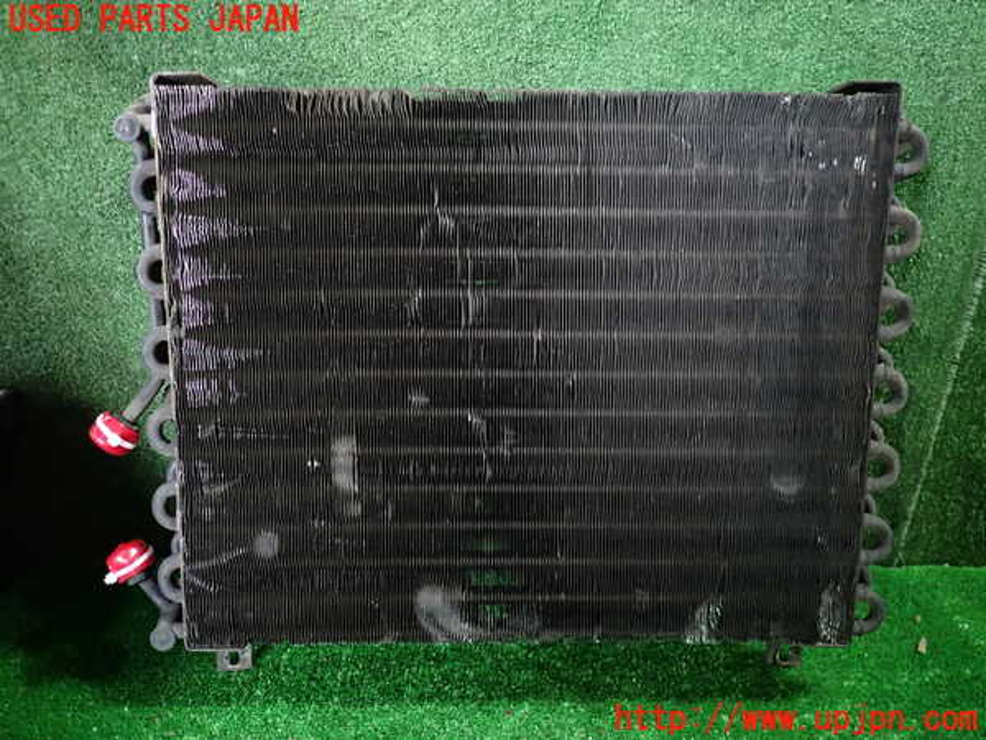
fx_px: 712
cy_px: 370
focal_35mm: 25
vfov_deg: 54.9
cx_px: 493
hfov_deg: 69.4
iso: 250
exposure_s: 1/30
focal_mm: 4.5
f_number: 2
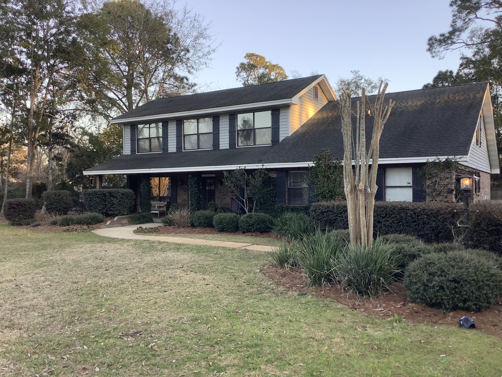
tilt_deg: -0.3
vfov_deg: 45.4
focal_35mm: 31
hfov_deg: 58.4
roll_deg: +0.4
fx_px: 450
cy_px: 188
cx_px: 251
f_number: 2.4
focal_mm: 3.3
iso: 64
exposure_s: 1/120
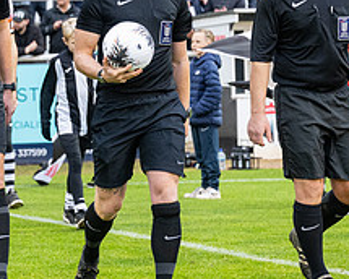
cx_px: 122
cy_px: 135
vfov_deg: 7.5
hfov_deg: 9.4
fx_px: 2128
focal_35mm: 206
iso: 2000
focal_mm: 70
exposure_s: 1/320
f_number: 4
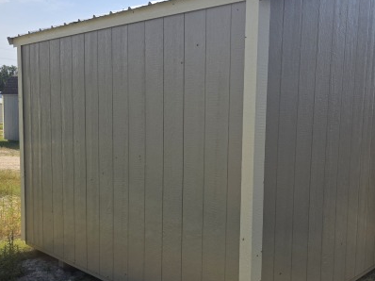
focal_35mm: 37
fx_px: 401
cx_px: 247
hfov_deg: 49.4
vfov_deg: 38.6
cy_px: 155
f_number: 1.7
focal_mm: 6.3
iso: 80
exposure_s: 1/5296
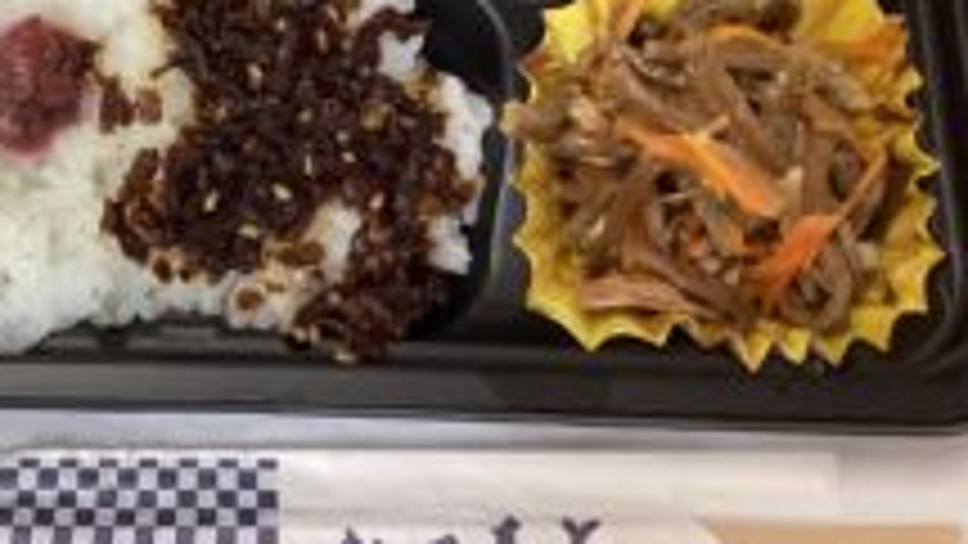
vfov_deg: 19.9
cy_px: 20
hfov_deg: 34.7
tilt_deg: -69.9
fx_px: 1515
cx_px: 236
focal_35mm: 59
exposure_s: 1/60
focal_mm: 3.3
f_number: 2.4
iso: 250
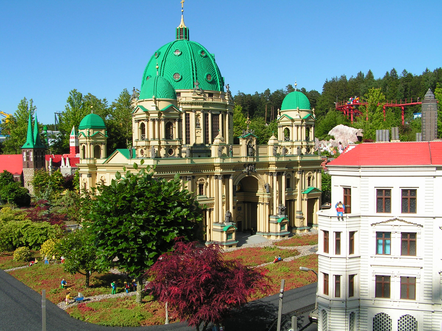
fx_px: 485
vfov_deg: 37.7
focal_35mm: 38
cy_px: 166
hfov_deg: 49.0
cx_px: 221
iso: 50
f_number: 5.6
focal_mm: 6.3
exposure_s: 1/400
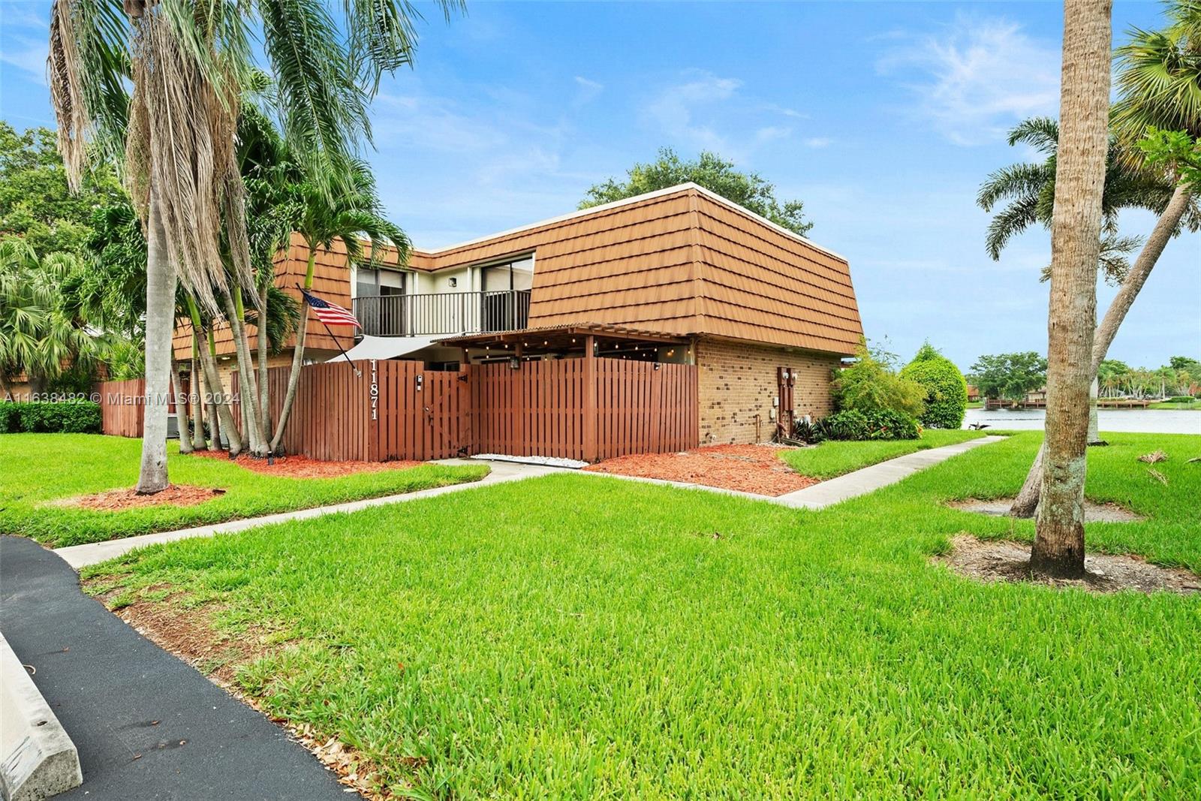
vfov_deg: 64.6
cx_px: 600
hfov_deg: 86.9
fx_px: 634
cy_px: 400
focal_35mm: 19
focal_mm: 19
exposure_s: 1/160
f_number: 8
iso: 200
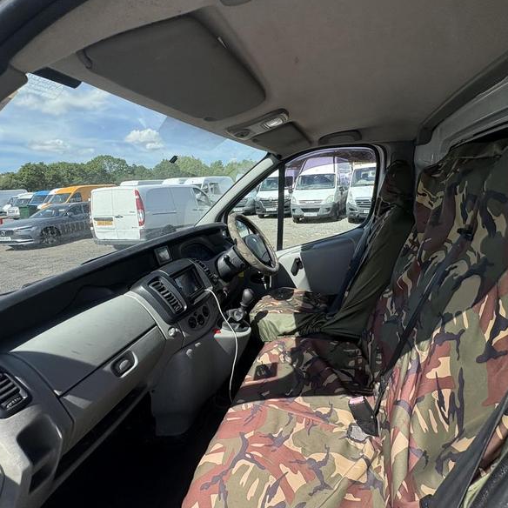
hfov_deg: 77.5
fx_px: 315
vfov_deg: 77.6
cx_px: 278
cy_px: 271
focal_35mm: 19
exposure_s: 1/1198
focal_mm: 2.22
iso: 64
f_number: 2.2
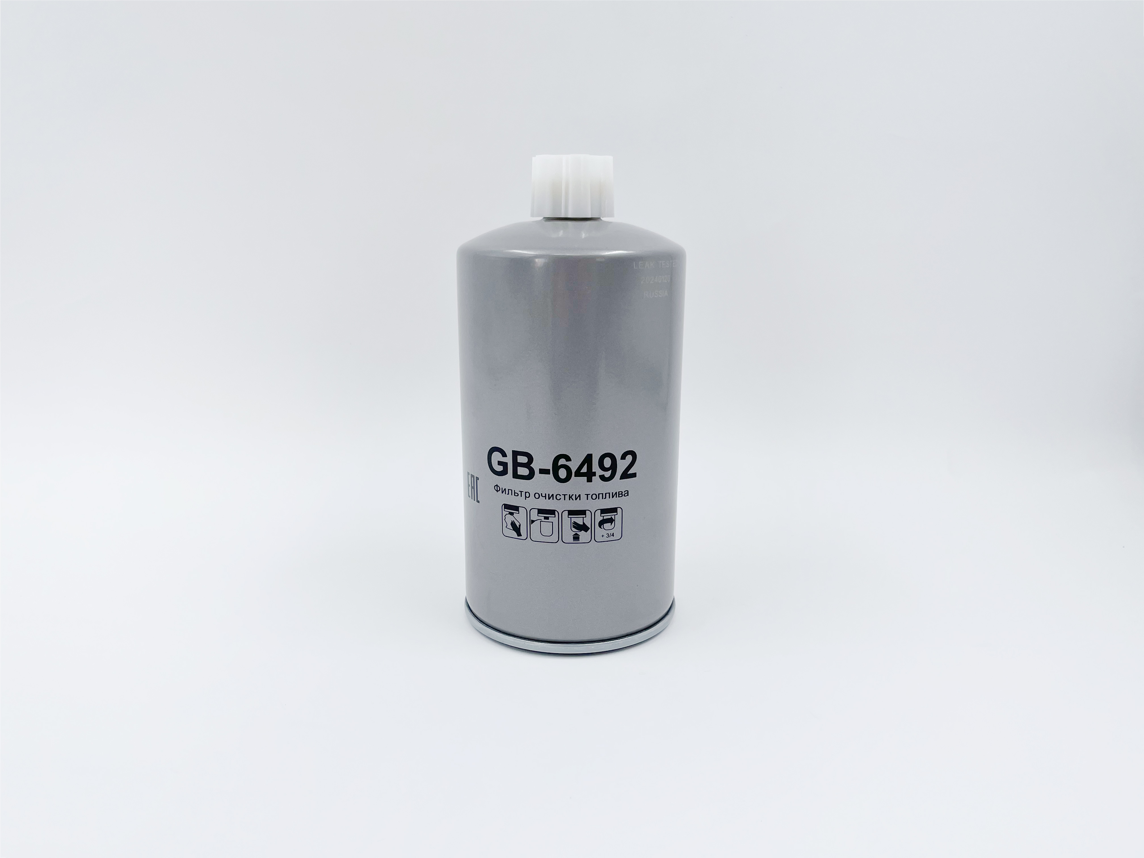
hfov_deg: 67.3
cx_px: 572
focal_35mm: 26
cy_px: 429
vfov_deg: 53.1
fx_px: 859
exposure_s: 1/1114
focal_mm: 4.2
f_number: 1.6
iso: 32
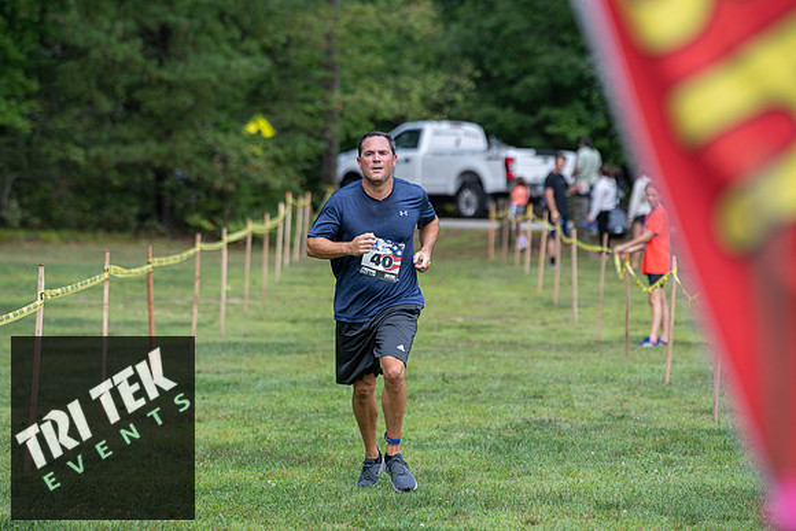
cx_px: 398
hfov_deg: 10.3
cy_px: 266
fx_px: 4423
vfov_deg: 6.9
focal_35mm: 200
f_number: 4.5
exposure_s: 1/640
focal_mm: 200
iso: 320
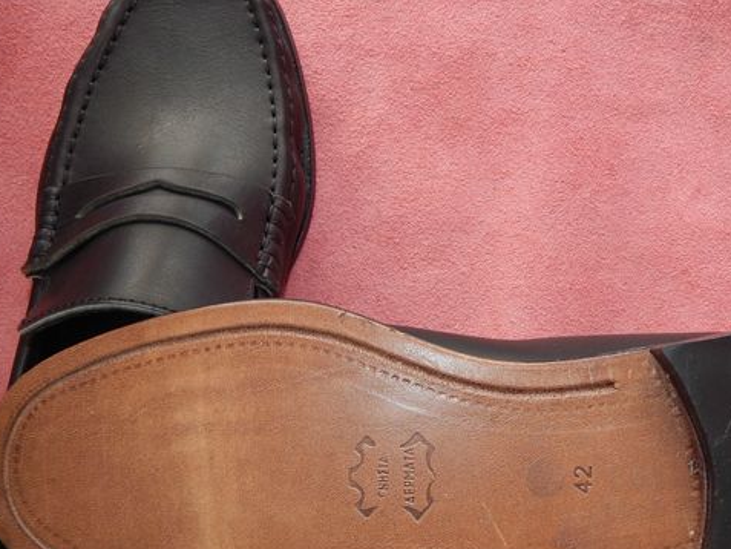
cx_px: 478
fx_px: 929
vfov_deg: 32.7
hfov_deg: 42.4
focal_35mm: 44
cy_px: 356
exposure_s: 1/30
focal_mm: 5.1
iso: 200
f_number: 3.2
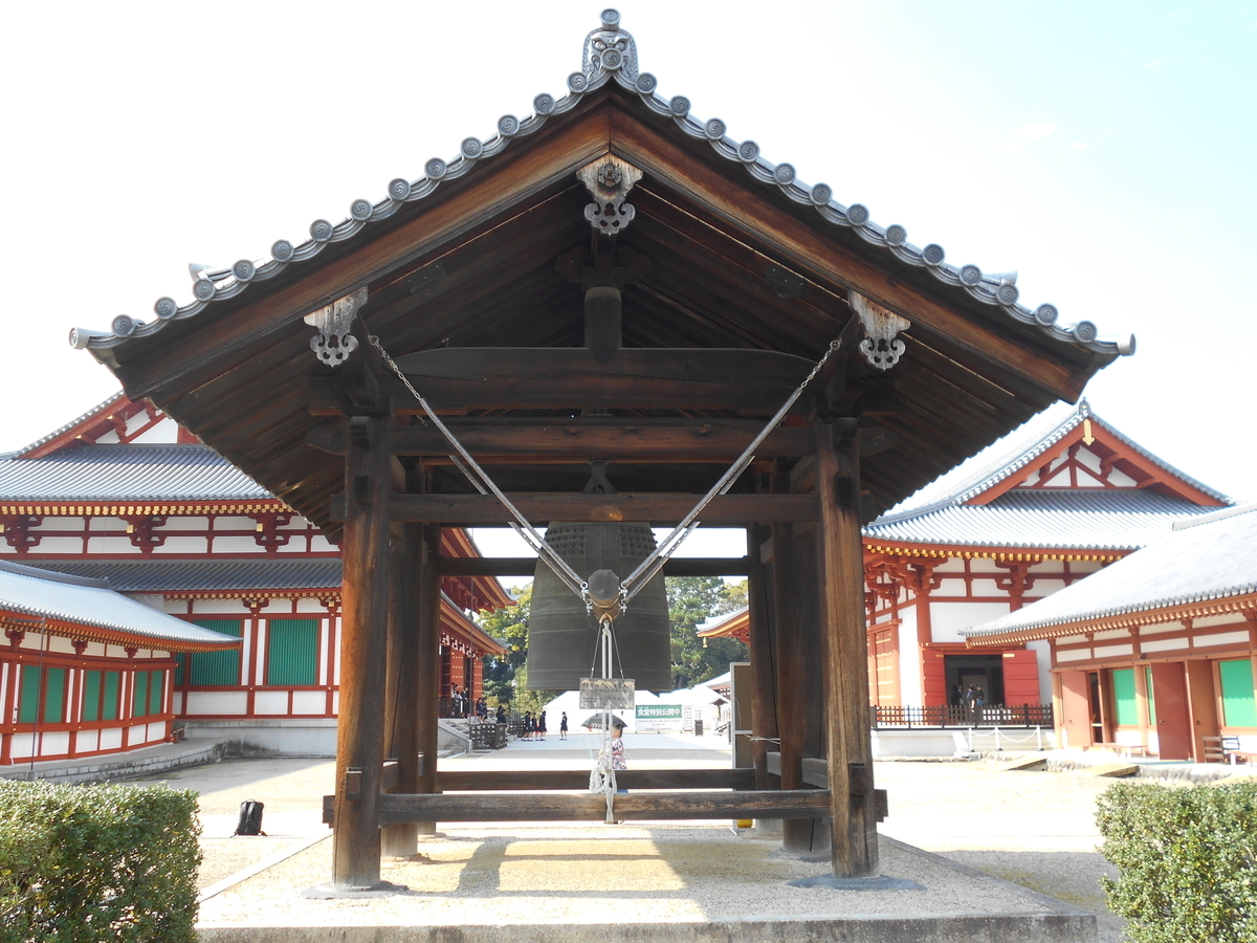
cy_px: 472
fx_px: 1235
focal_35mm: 34
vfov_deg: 41.8
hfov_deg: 54.0
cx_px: 628
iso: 80
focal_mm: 5.8
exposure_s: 1/250
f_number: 3.6
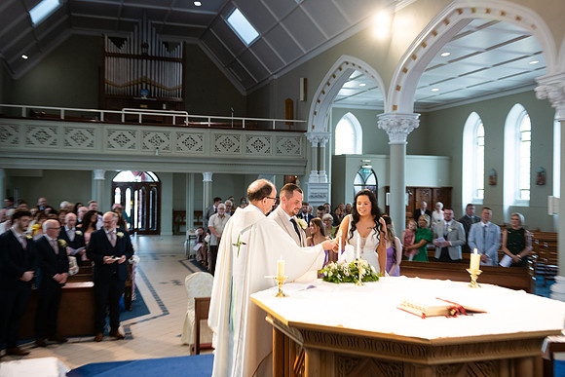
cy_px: 188
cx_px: 282
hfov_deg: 48.4
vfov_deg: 33.4
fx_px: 628
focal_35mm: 40
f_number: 3.5
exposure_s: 1/160
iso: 800
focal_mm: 40
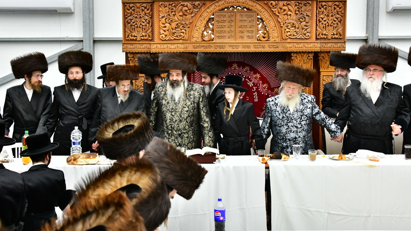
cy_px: 95
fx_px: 479
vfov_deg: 27.1
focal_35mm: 44
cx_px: 197
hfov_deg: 46.4
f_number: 5.6
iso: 2500
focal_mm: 38
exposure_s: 1/250
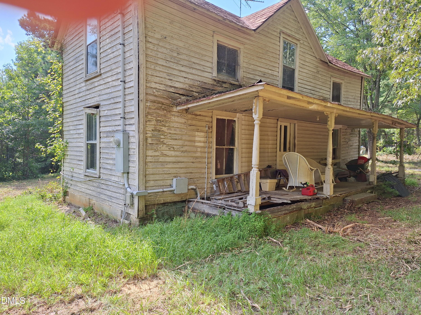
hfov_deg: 73.9
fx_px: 280
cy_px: 158
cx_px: 210
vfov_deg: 58.9
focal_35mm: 23
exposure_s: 1/744
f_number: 1.8
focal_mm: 5.54
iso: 40
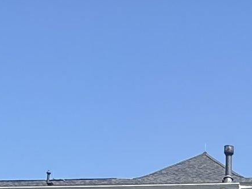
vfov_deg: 14.0
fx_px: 713
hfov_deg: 18.6
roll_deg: +0.1
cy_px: 292
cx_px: 328
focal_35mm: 98
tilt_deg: +8.2
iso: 50
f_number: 2.2
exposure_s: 1/1745
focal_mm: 2.22
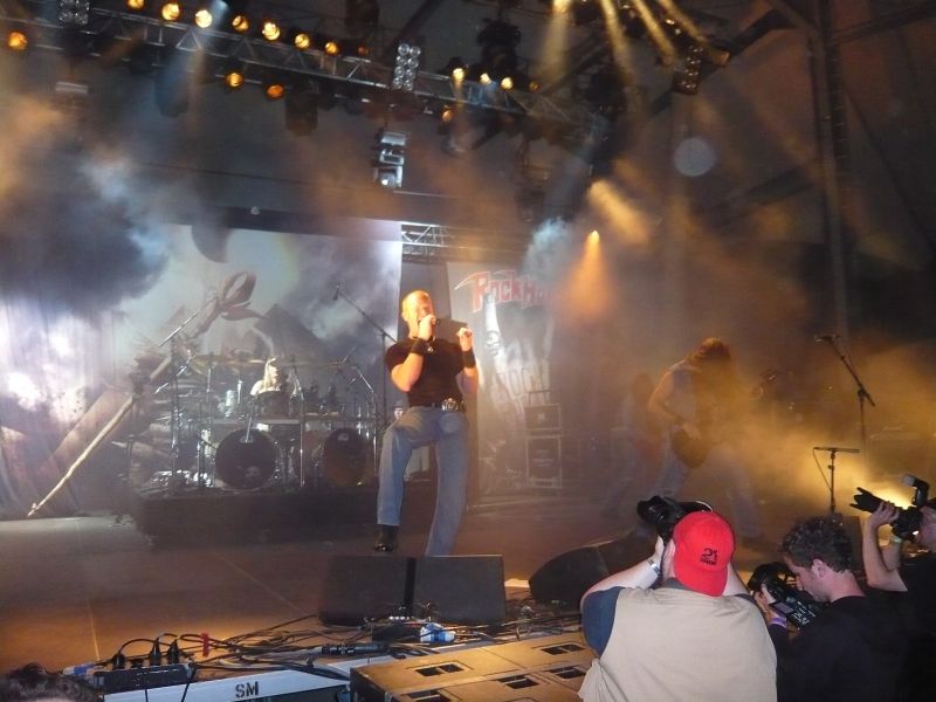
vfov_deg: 49.7
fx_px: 757
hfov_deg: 63.4
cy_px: 351
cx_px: 468
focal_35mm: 28
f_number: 2.8
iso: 500
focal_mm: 4.6
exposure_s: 1/30
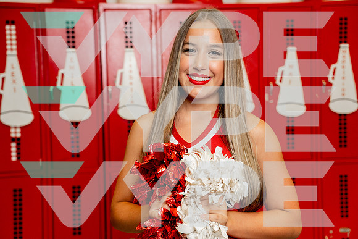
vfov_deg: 26.5
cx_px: 179
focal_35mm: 51
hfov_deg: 38.9
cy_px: 120
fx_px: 507
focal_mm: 51
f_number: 4
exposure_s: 1/250
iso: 800
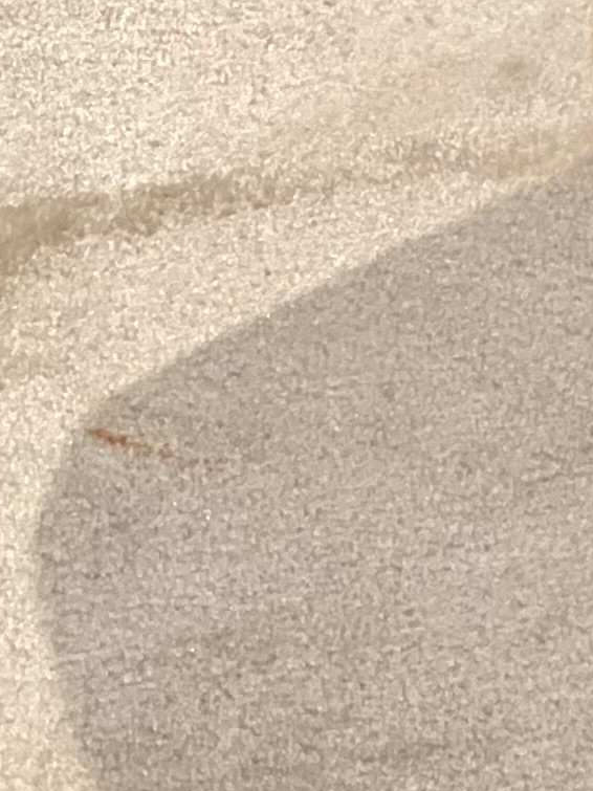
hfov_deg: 4.3
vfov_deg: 5.7
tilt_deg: -30.5
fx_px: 7814
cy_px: -546
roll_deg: +0.8
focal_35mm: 342
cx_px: 1458
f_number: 2.2
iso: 250
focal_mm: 7.5
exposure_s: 1/33
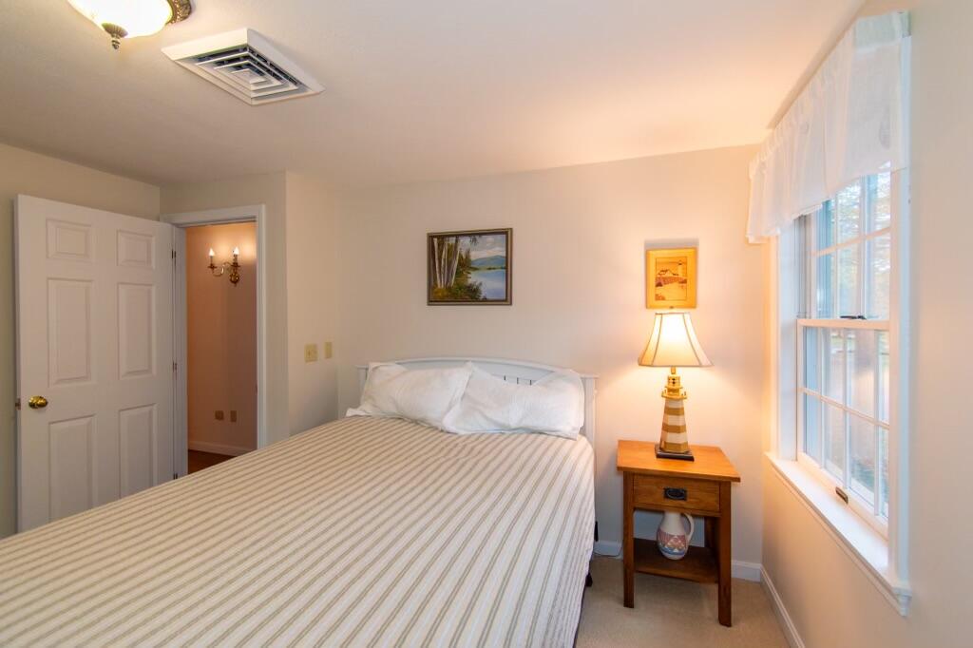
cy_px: 324
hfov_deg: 100.4
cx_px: 486
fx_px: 405
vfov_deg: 77.3
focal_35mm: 15
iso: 400
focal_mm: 10
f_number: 4.5
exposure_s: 1/80
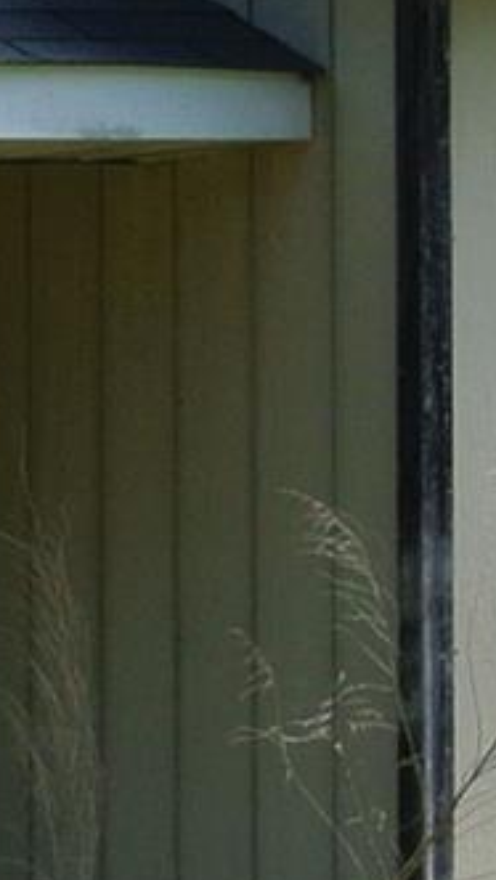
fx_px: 6797
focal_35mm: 291
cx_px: -499
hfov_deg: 4.1
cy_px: 1079
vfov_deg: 7.3
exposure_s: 1/500
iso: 100
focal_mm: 16.9
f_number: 4.5
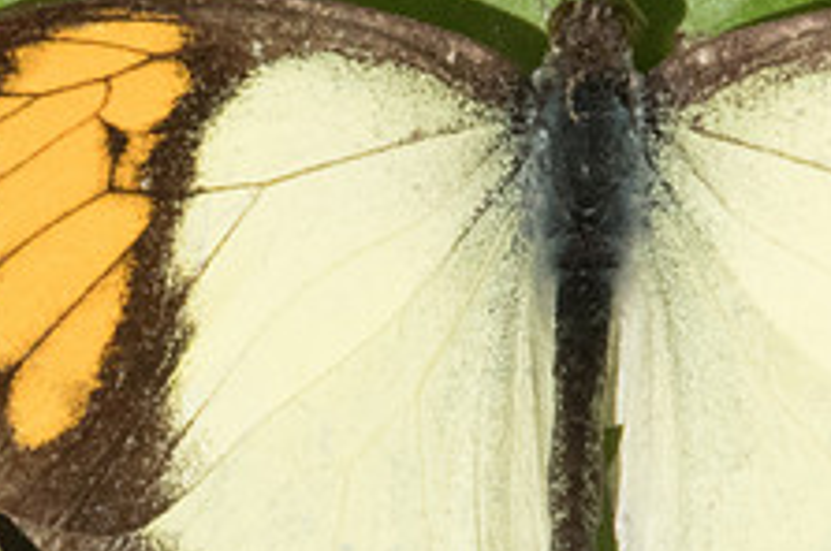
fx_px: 71131
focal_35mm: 3086
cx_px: 479
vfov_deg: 0.4
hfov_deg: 0.7
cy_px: 262
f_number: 18
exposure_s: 1/500
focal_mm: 400
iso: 640
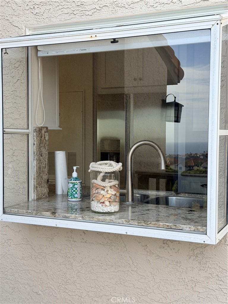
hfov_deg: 30.3
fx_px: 422
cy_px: 152
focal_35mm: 48
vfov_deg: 39.7
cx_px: 114
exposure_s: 1/1285
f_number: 1.78
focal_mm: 6.76
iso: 64
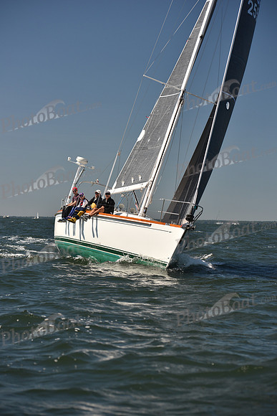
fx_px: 1061
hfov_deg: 14.9
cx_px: 138
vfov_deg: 22.1
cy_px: 208
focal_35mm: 92
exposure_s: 1/1250
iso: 250
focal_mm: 92
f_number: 4
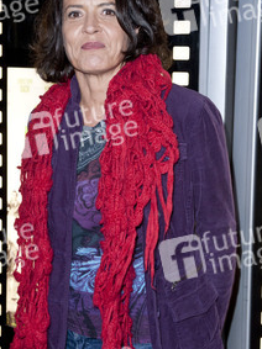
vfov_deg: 28.6
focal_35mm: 68
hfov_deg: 21.6
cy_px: 191
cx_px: 111
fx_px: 687
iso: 800
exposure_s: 1/100
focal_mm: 50
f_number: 5
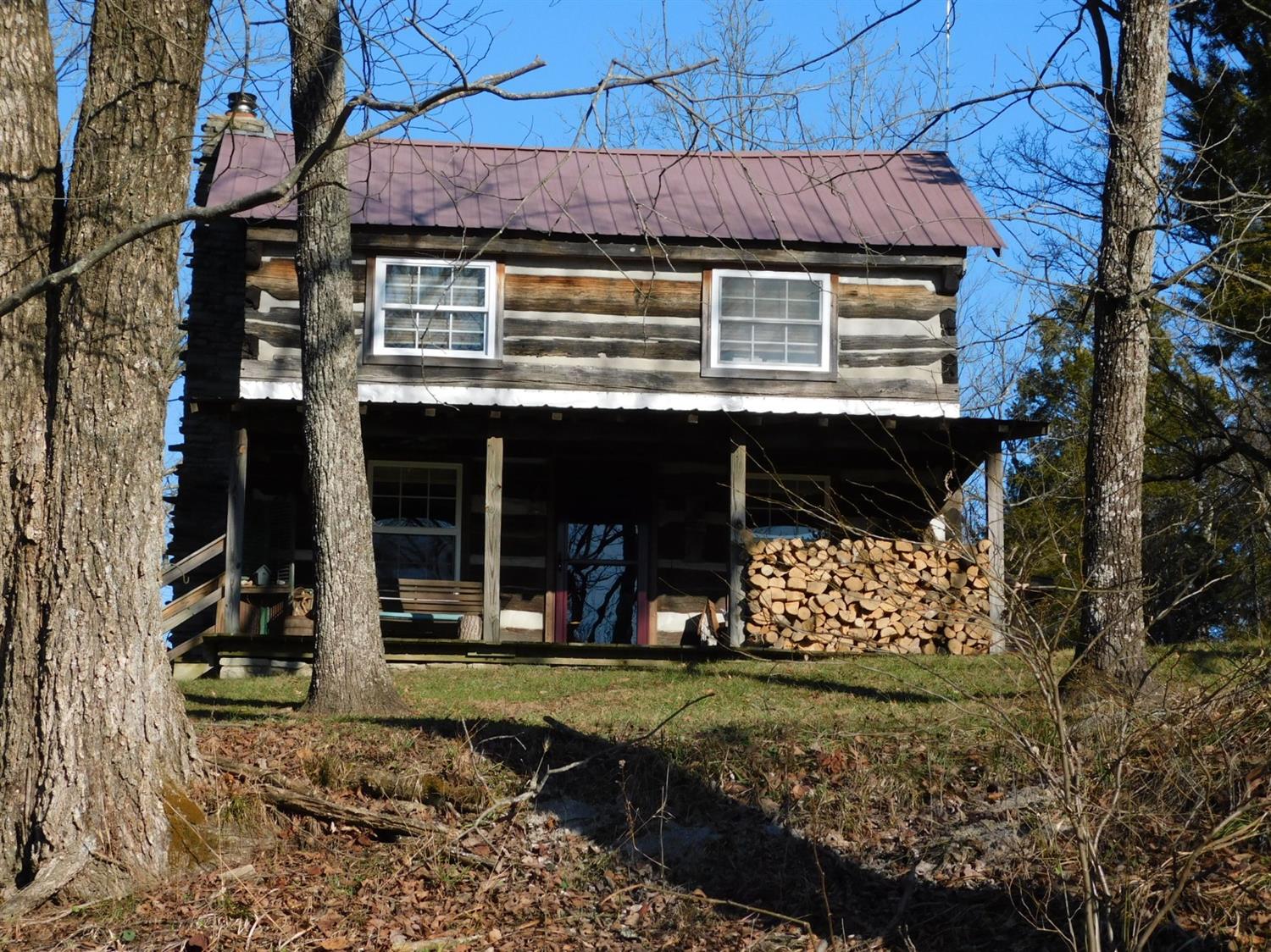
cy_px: 476
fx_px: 2936
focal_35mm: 80
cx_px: 636
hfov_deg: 24.4
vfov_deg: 18.4
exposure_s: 1/640
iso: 125
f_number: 4.4
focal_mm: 14.2
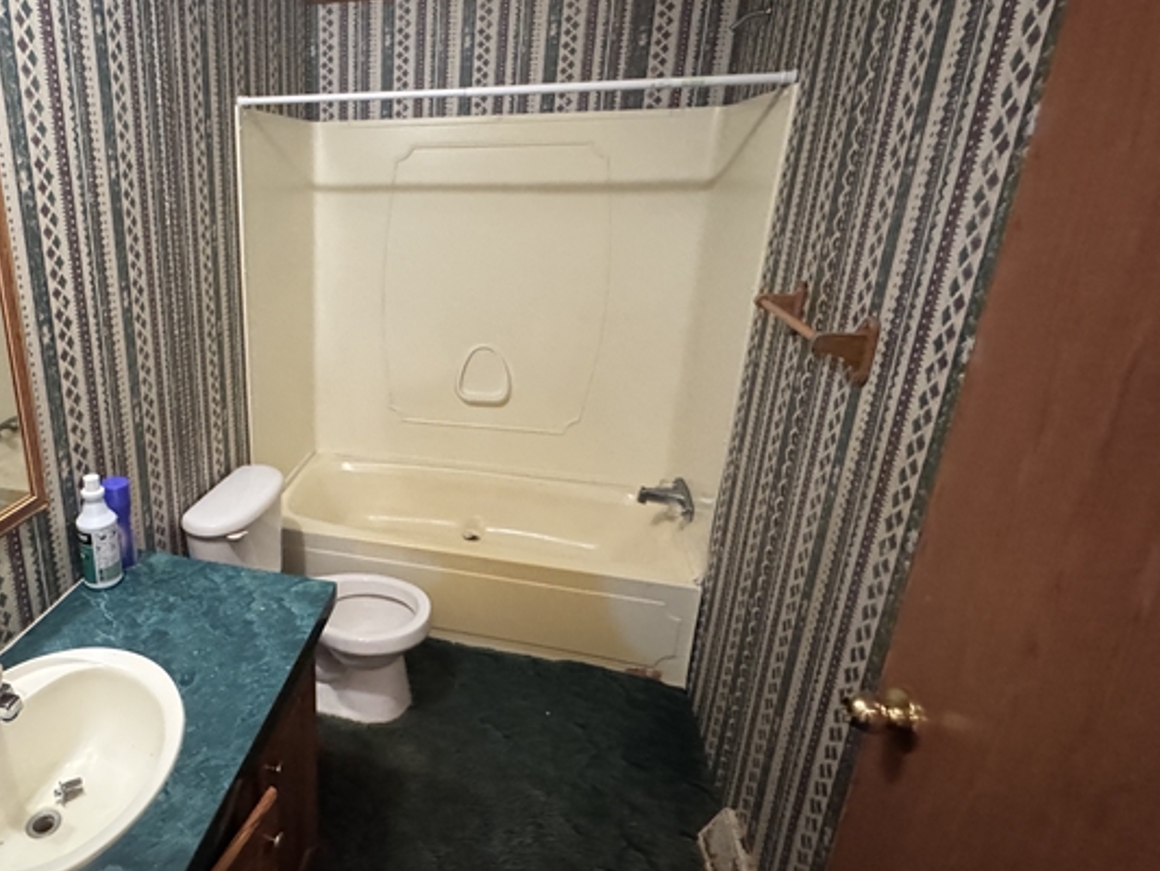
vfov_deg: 63.4
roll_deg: +1.5
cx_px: 318
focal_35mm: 21
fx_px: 704
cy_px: 407
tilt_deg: -18.7
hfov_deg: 74.4
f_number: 2.2
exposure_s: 1/60
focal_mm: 2.22
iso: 1250
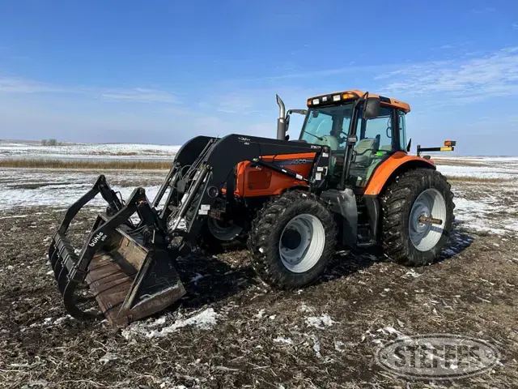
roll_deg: -1.2
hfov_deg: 71.6
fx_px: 359
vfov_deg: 56.8
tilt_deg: -7.7
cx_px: 259
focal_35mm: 24
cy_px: 194
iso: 80
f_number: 1.78
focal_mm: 6.86
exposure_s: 1/5263
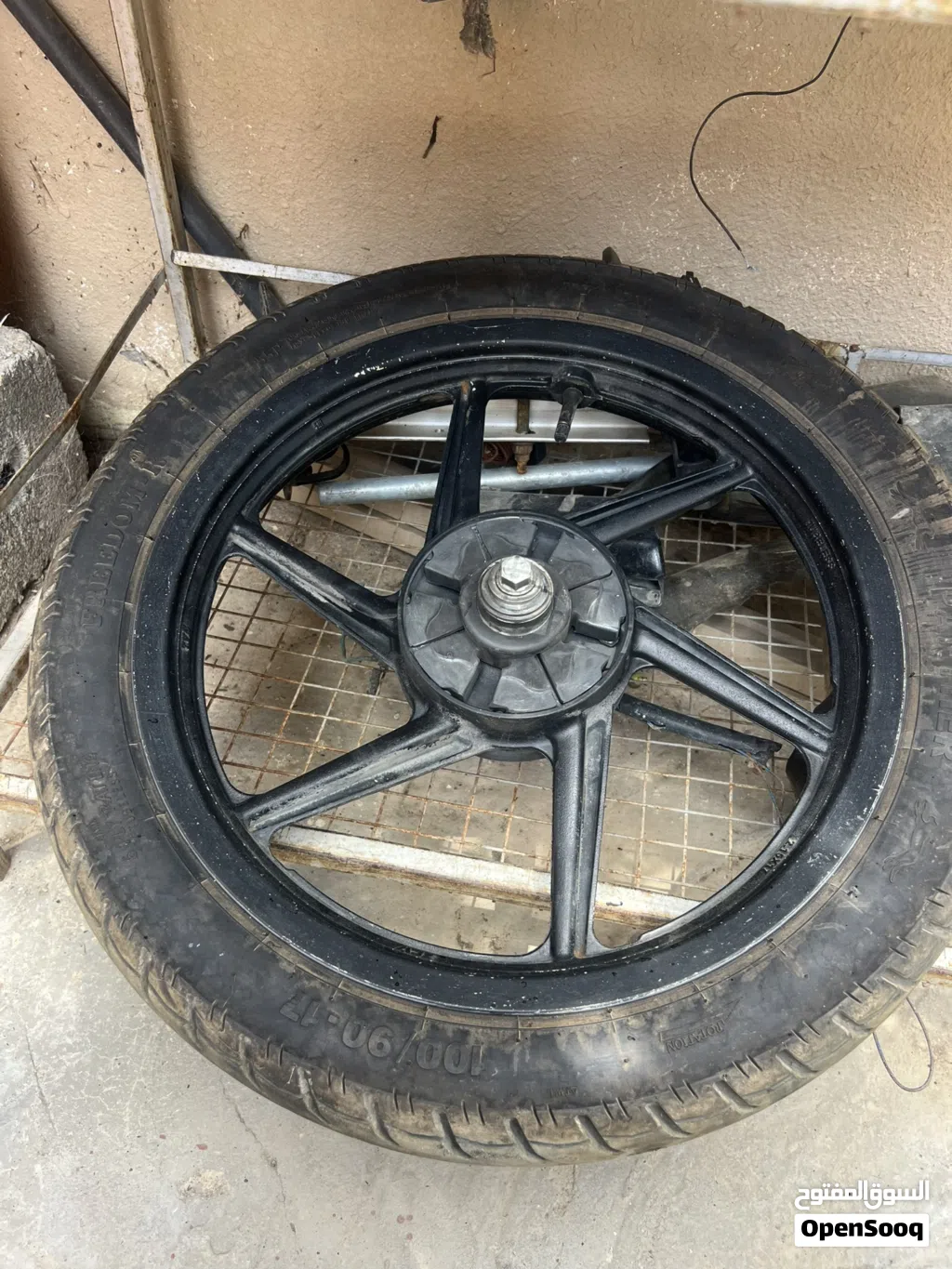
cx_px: 476
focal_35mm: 26
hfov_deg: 53.1
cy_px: 634
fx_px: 953
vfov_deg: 67.3
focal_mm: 5.7
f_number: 1.5
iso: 64
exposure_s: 1/121
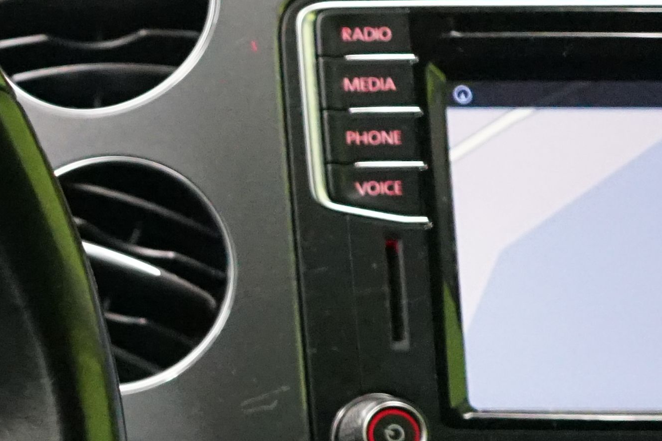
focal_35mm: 172
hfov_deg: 10.6
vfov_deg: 7.9
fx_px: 3163
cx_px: -803
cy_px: 524
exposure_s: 1/50
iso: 6400
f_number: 4
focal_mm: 38
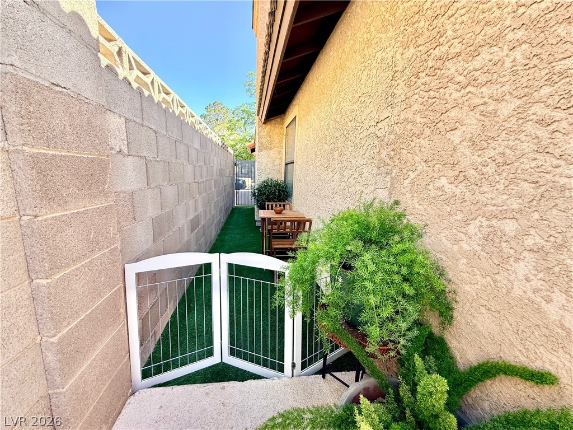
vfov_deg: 85.7
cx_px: 286
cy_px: 215
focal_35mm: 14
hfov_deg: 102.1
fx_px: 232
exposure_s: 1/185
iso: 64
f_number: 2.2
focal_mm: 2.22
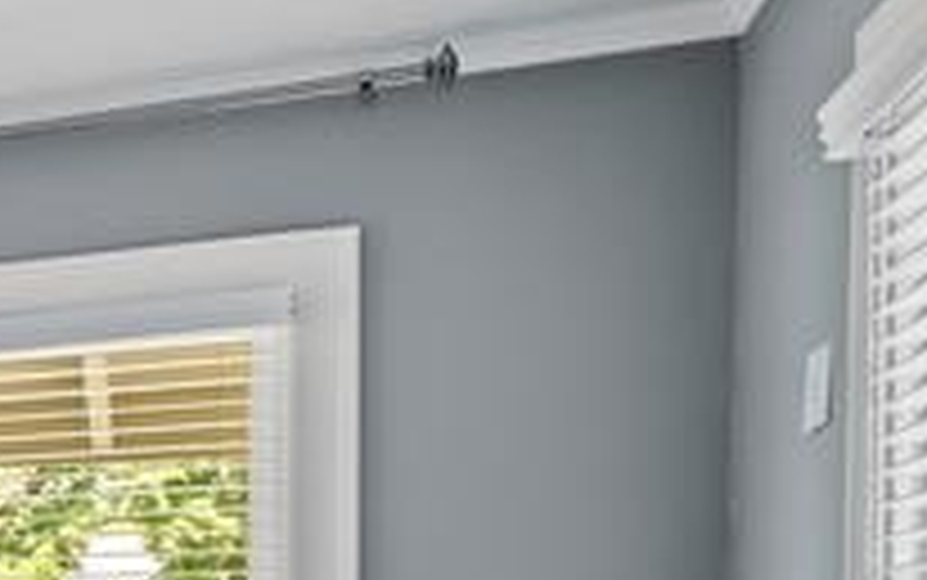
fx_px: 1921
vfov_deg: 16.7
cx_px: -936
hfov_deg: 18.1
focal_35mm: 76
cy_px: 629
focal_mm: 10
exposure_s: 2
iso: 640
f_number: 8
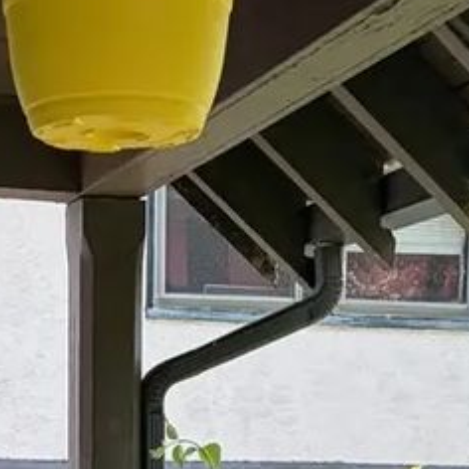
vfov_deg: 11.3
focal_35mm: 133
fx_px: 2039
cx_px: 70
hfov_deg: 13.0
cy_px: 1070
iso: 50
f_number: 1.6
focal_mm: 5.96
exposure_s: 1/548
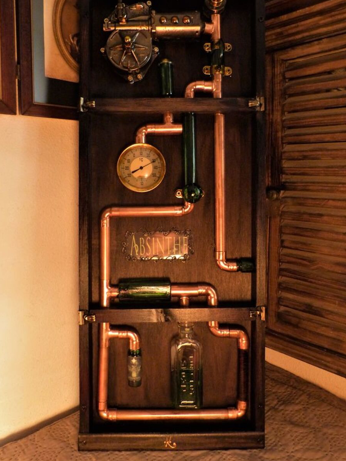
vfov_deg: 63.3
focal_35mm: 28
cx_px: 168
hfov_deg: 49.8
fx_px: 373
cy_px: 207
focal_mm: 4.5
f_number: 2.8
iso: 400
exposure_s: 1/6
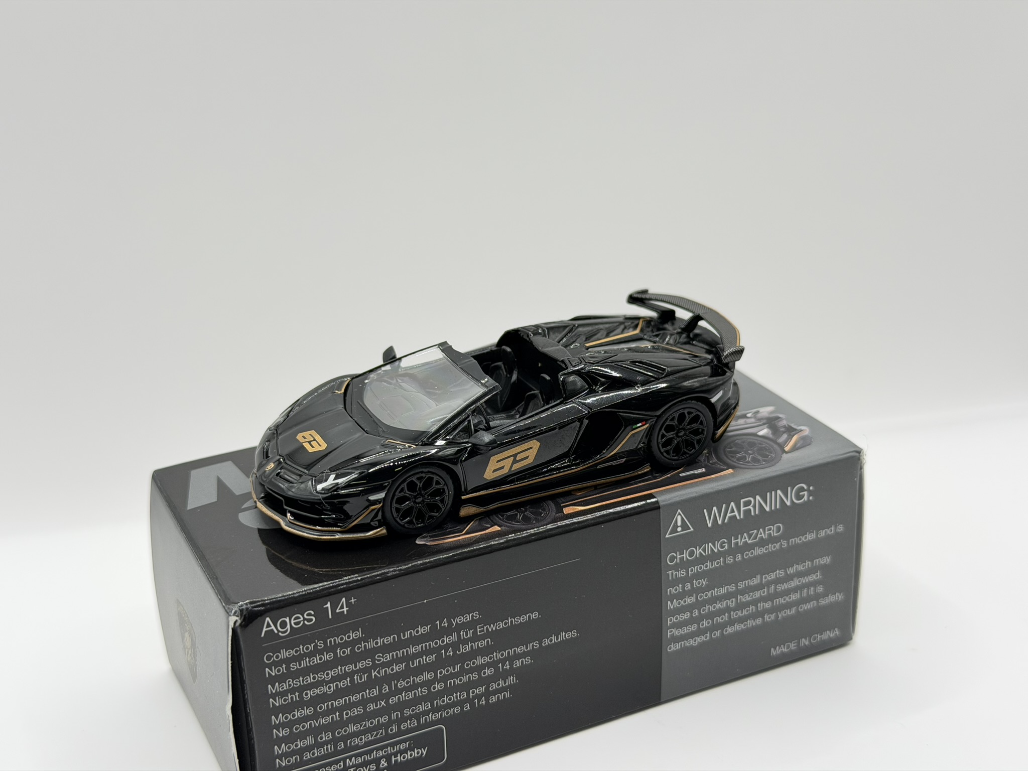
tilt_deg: -23.6
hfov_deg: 39.7
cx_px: 514
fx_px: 1425
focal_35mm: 48
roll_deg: +2.4
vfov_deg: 30.3
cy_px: 386
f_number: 1.78
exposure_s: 1/141
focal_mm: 6.76
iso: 50
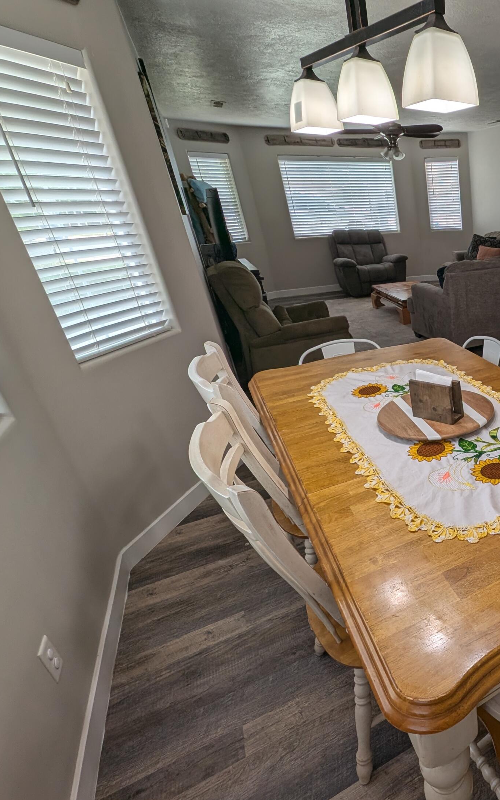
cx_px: 506
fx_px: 414
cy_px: 414
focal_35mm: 19
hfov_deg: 49.8
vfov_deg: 88.0
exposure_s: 1/155
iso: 41
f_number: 2.2
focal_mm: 1.95
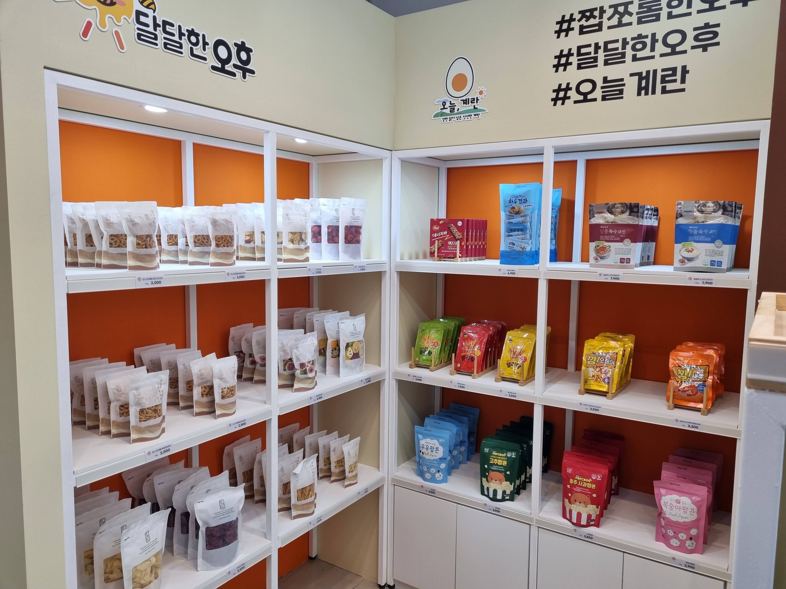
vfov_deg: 53.1
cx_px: 393
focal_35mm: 26
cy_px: 294
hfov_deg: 67.3
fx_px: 590
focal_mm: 5.4
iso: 80
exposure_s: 1/120
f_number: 1.8
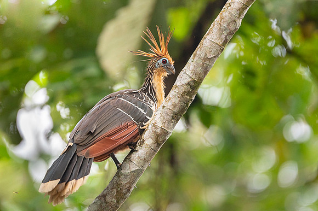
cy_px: 71
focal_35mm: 519
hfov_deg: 4.0
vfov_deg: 2.6
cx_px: 157
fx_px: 4579
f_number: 4
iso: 2500
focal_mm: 340
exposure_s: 1/1000
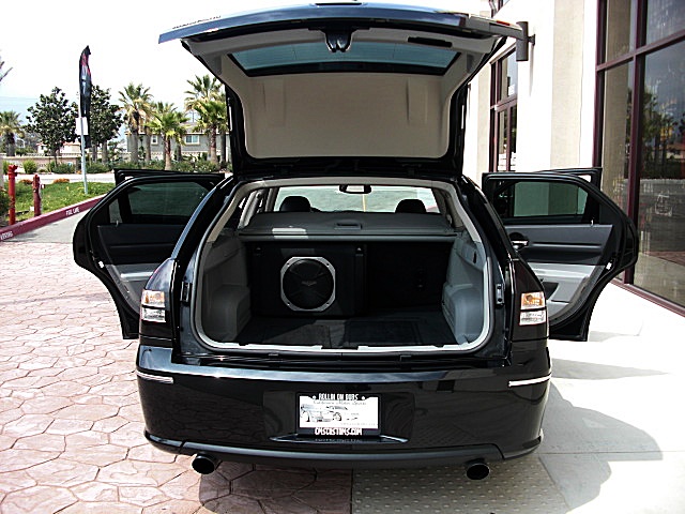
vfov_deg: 39.7
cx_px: 342
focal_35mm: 36
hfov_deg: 51.4
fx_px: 712
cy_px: 257
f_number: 2.8
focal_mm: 6.3
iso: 50
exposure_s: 1/400
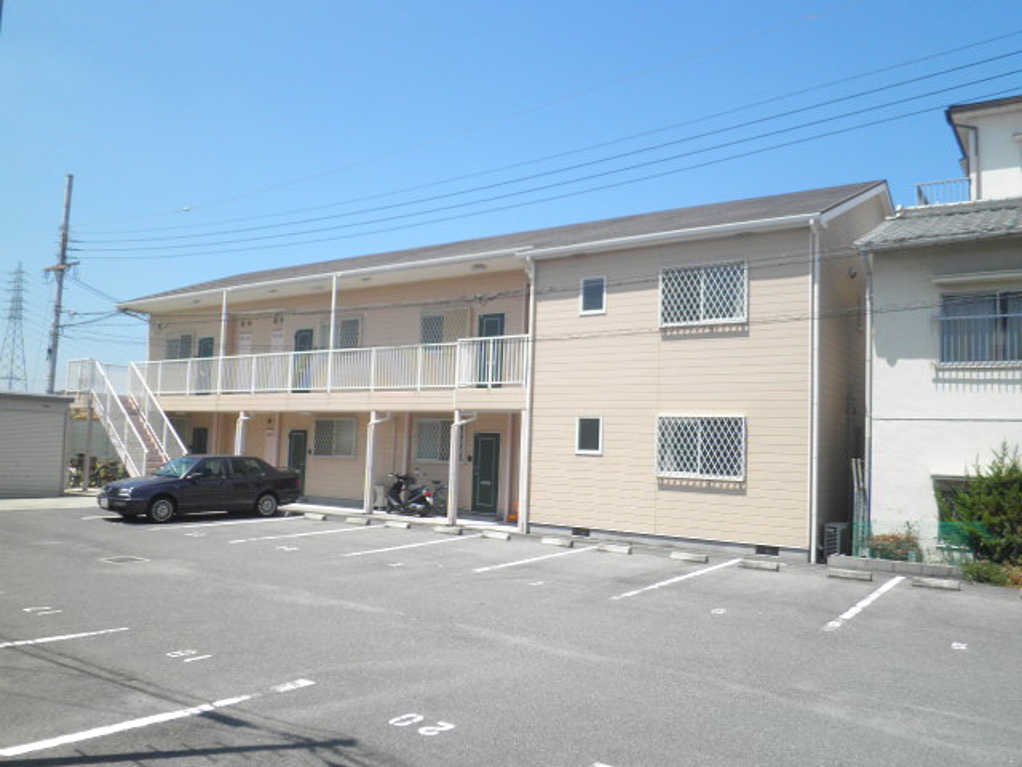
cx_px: 511
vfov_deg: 53.1
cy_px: 384
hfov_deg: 67.3
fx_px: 768
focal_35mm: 26
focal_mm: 4.7
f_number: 7.9
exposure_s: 1/100
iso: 64
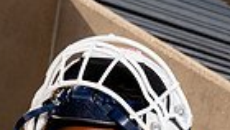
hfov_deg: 11.4
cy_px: 339
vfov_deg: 6.1
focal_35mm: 188
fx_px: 1147
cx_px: 62
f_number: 10
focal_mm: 56
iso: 200
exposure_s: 1/250
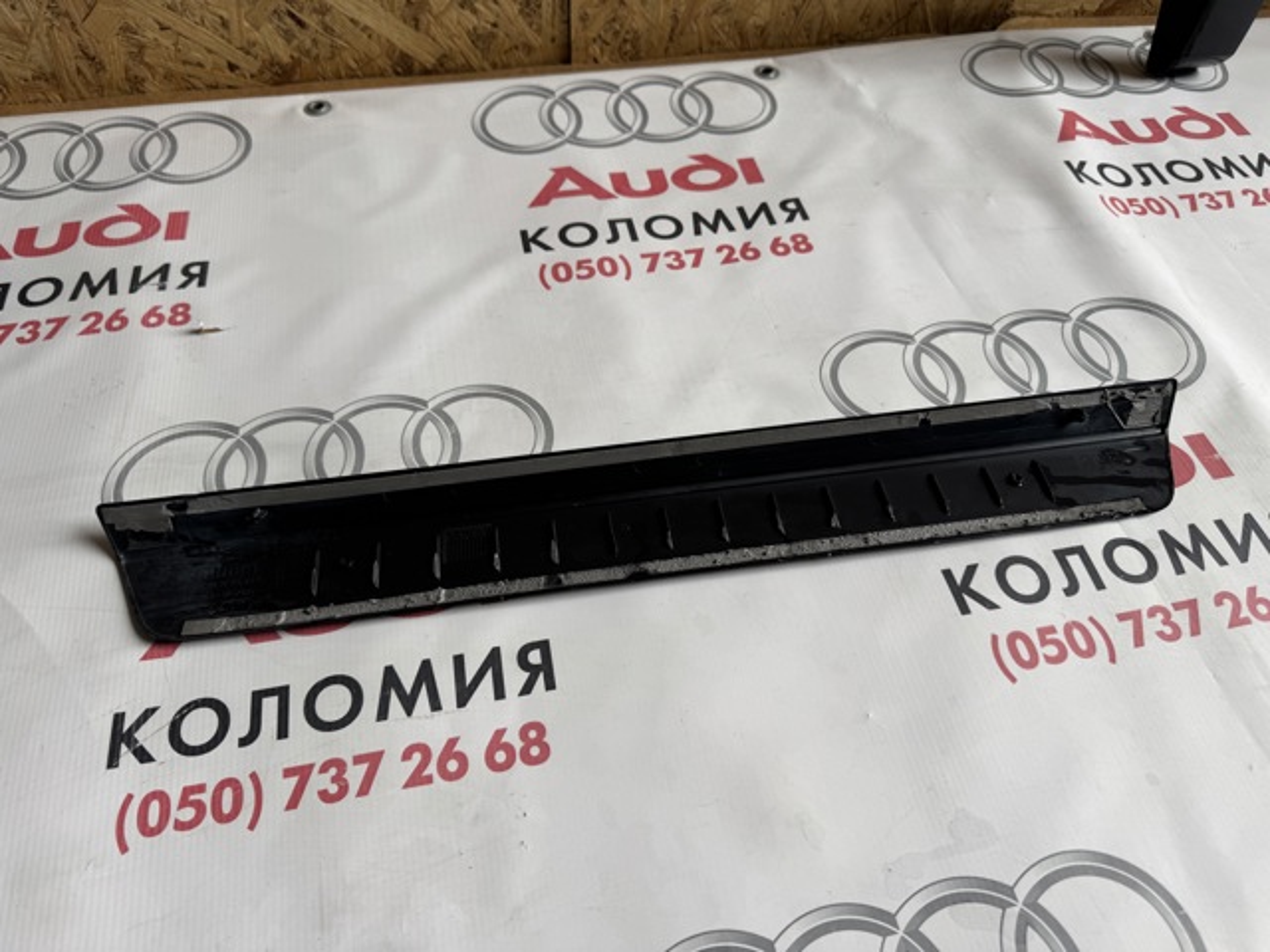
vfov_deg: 56.8
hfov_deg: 71.6
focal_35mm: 24
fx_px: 881
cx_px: 635
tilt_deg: -55.4
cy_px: 476
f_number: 1.78
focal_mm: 6.76
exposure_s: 1/154
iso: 64
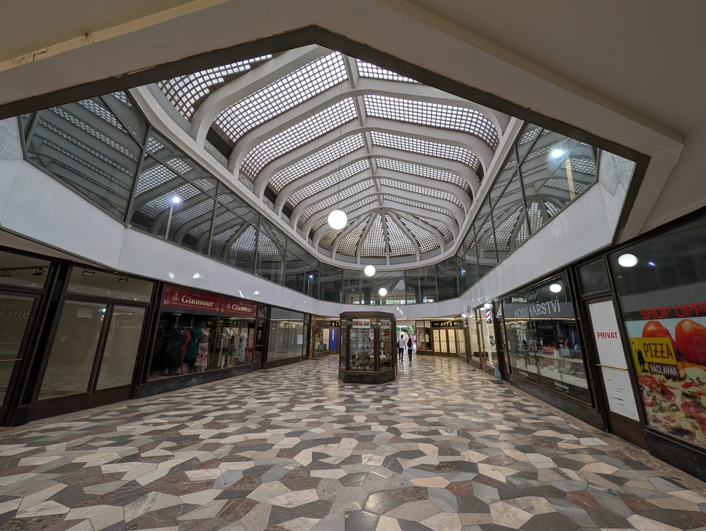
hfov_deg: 110.5
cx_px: 353
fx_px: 245
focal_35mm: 12
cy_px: 266
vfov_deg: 94.6
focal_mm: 2.02
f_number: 1.7
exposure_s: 1/100
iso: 91
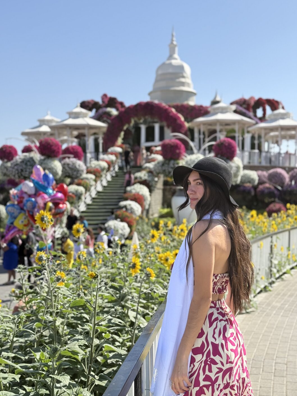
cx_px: 147
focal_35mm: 49
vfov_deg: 38.9
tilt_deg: +0.5
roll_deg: +0.2
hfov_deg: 29.7
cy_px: 201
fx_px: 561
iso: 100
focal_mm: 6.76
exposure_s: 1/4329
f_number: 1.78
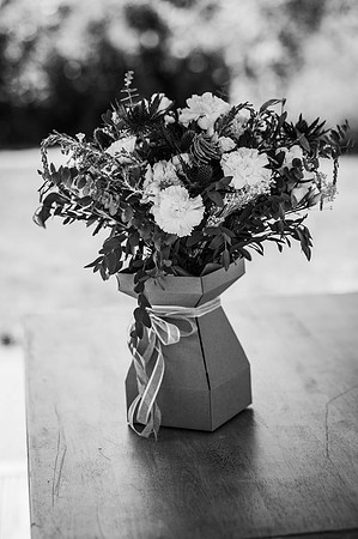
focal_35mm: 85
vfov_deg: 23.9
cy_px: 270
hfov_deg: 16.0
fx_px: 1271
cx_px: 179
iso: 100
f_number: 3.2
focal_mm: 85
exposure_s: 1/640
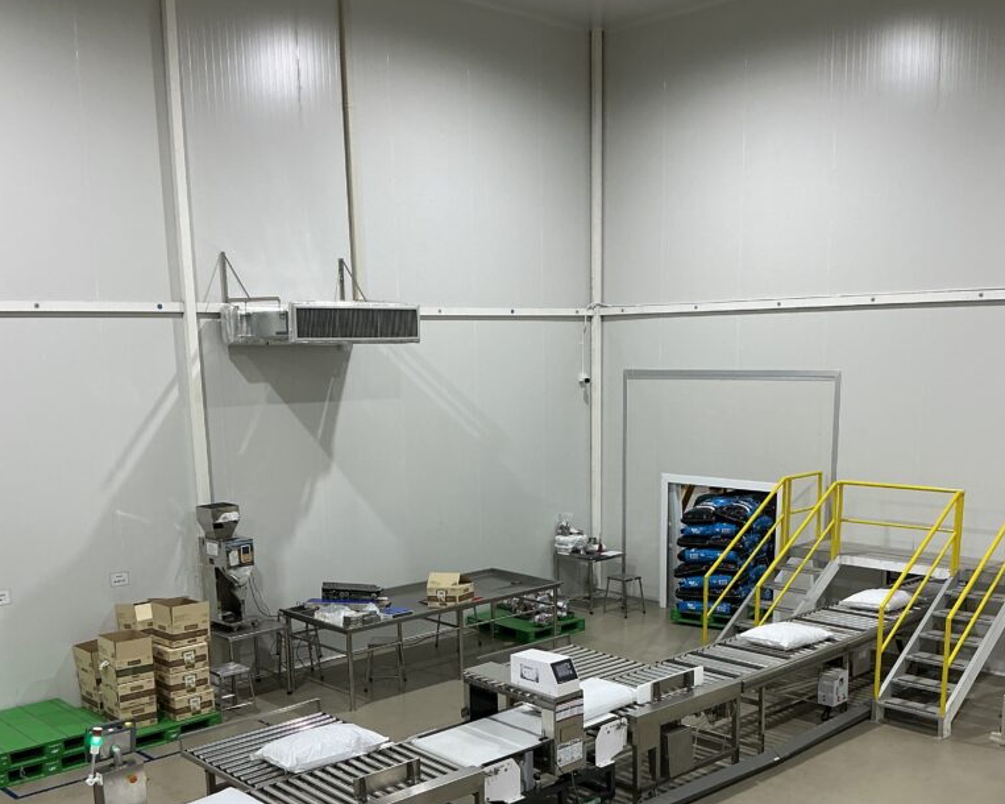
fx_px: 1130
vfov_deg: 38.4
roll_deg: +1.0
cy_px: 576
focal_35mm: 38
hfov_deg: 47.9
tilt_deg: -11.2
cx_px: 501
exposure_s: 1/50
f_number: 1.8
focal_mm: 3
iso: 50
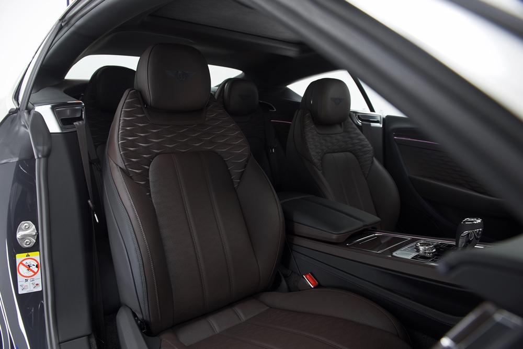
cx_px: 262
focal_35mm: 24
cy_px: 174
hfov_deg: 73.7
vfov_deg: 53.2
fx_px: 349
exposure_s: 1/10
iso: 100
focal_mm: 24
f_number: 5.6
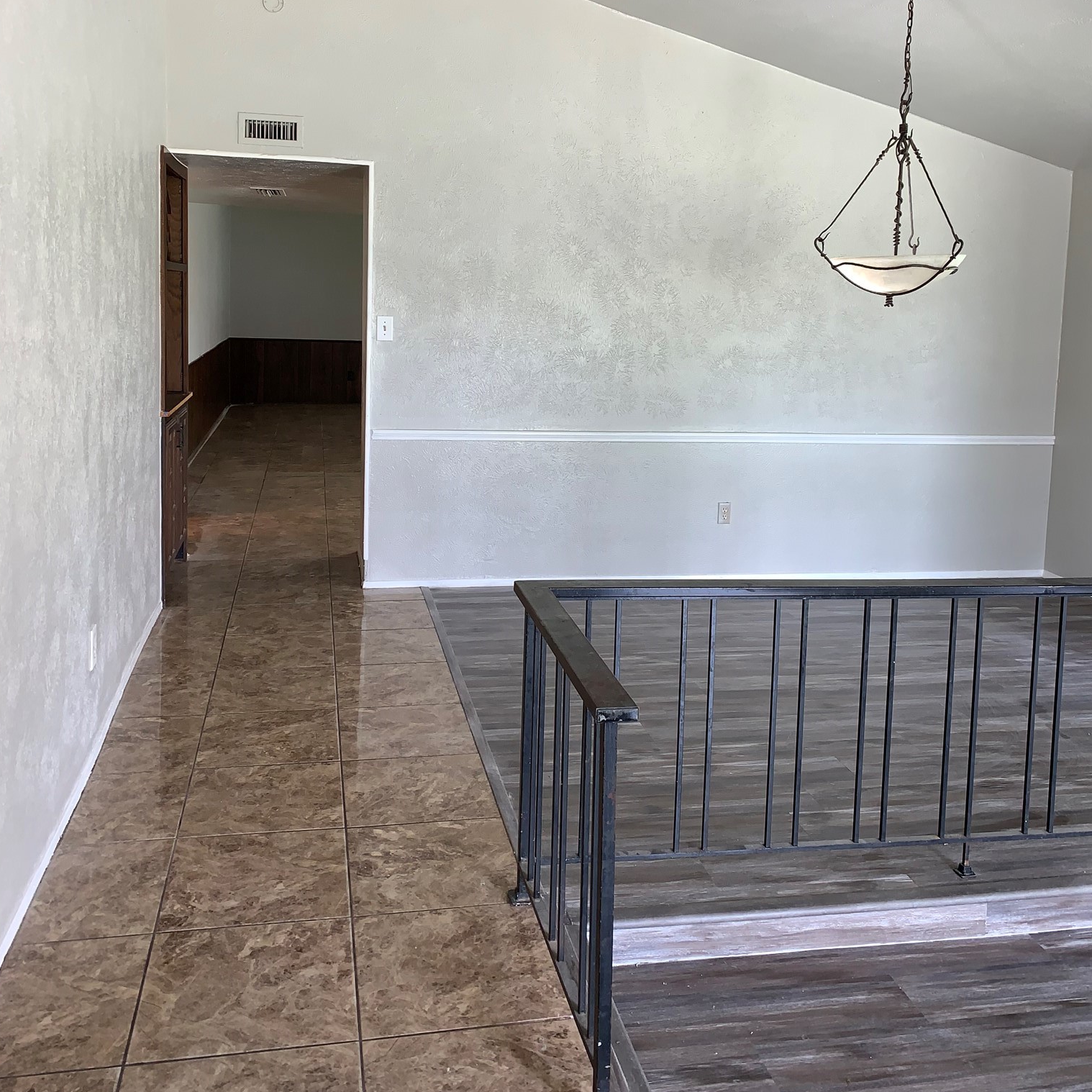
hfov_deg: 52.5
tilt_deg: -5.1
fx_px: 1106
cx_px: 542
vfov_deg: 51.9
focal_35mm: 31
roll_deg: -1.5
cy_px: 396
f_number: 1.8
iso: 32
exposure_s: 1/23
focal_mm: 4.25
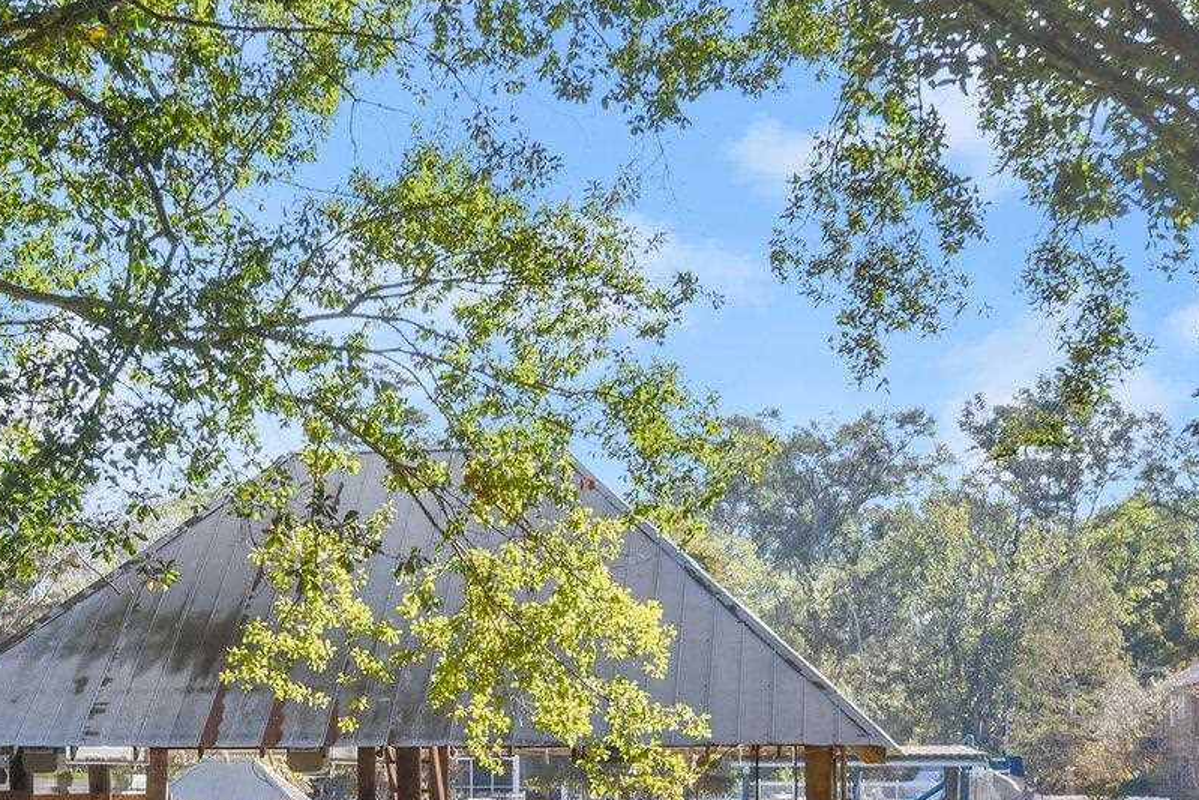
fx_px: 2731
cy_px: 781
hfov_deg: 24.6
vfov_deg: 16.4
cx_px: 363
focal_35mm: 82
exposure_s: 1/400
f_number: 6.3
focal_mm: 32
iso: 320
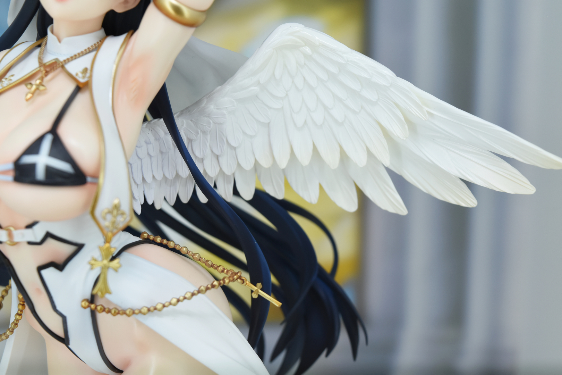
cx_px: 281
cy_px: 188
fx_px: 937
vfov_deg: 22.6
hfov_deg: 33.4
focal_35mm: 60
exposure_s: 1/320
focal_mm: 40
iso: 640
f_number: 8
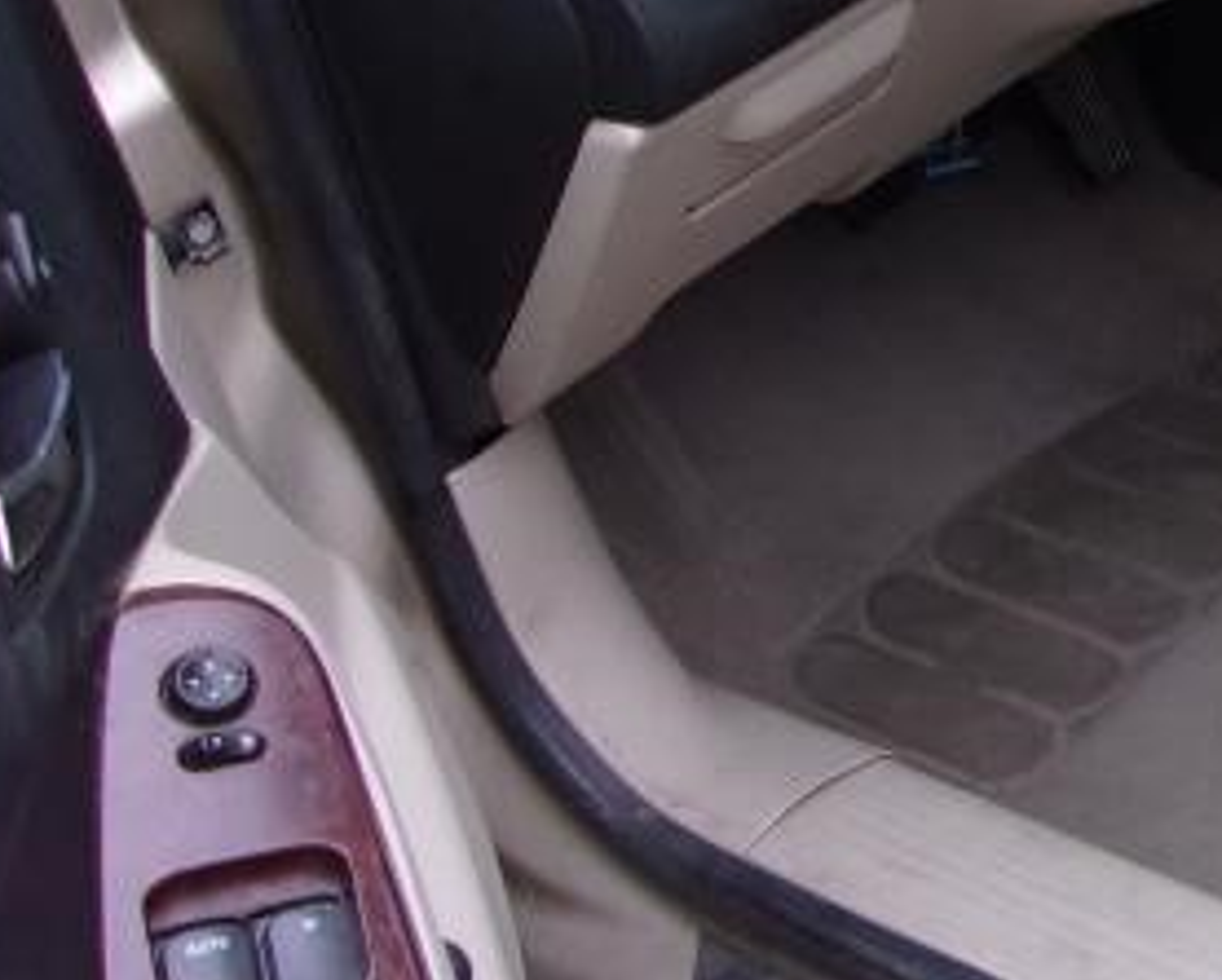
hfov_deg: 22.5
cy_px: -93
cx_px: 1562
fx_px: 2751
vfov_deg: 19.4
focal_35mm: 76
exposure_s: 1/34
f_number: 3
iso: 105
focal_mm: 4.9
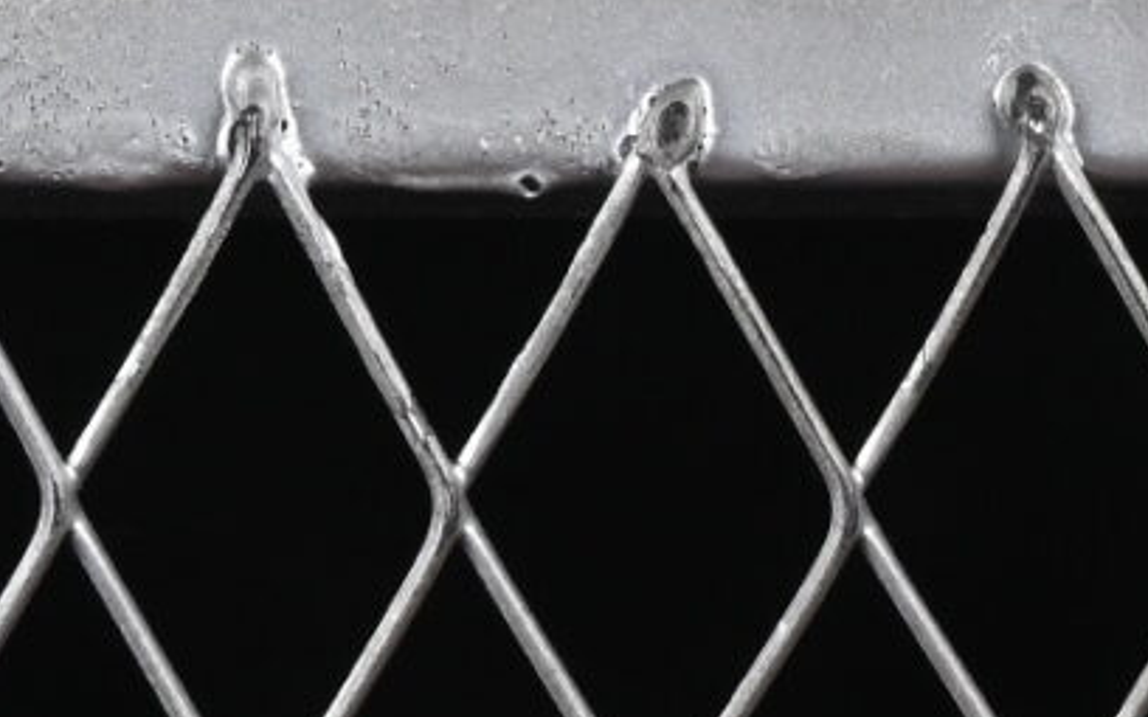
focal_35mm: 480
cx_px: 732
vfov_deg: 2.7
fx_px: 15018
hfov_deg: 4.4
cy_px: -1587
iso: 160
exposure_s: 1/80
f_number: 8
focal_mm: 50
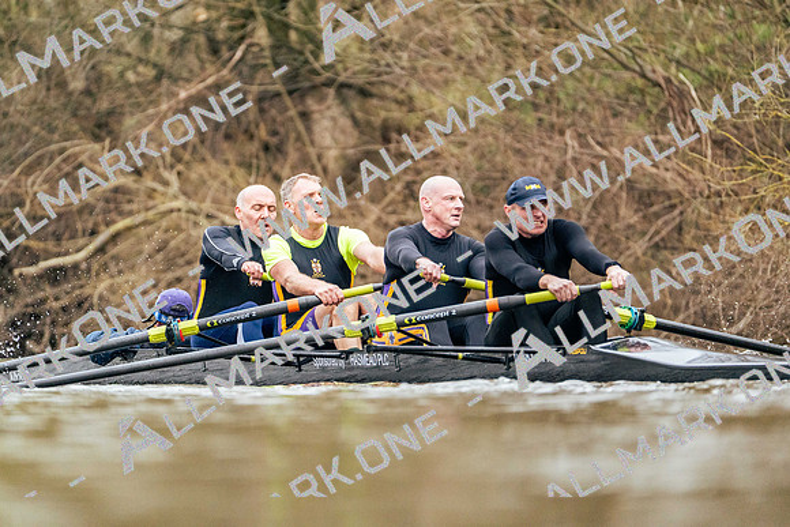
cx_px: 395
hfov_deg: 3.4
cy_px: 264
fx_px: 13169
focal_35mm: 600
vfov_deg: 2.3
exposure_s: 1/2000
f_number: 6.3
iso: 6400
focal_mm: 600
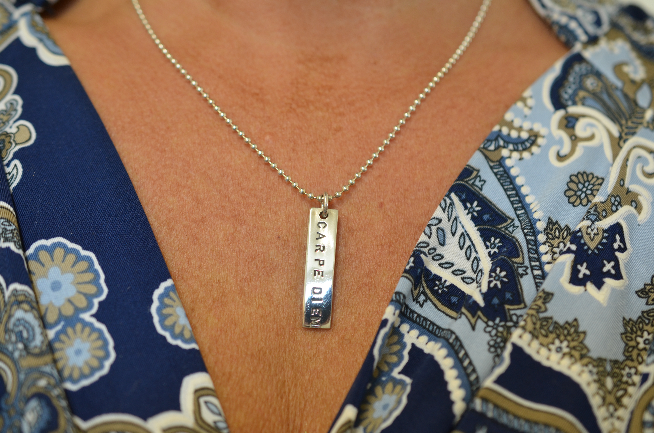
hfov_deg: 33.5
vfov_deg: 22.5
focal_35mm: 60
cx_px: 327
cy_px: 216
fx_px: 1088
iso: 400
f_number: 4
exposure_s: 1/60
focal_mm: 40
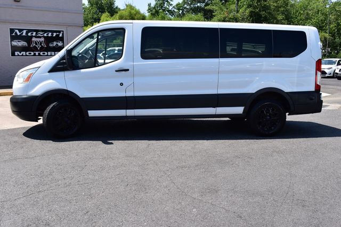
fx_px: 327
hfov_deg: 55.1
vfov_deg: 38.3
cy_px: 114
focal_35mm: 34
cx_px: 170
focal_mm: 23
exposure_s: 1/400
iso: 400
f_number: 11
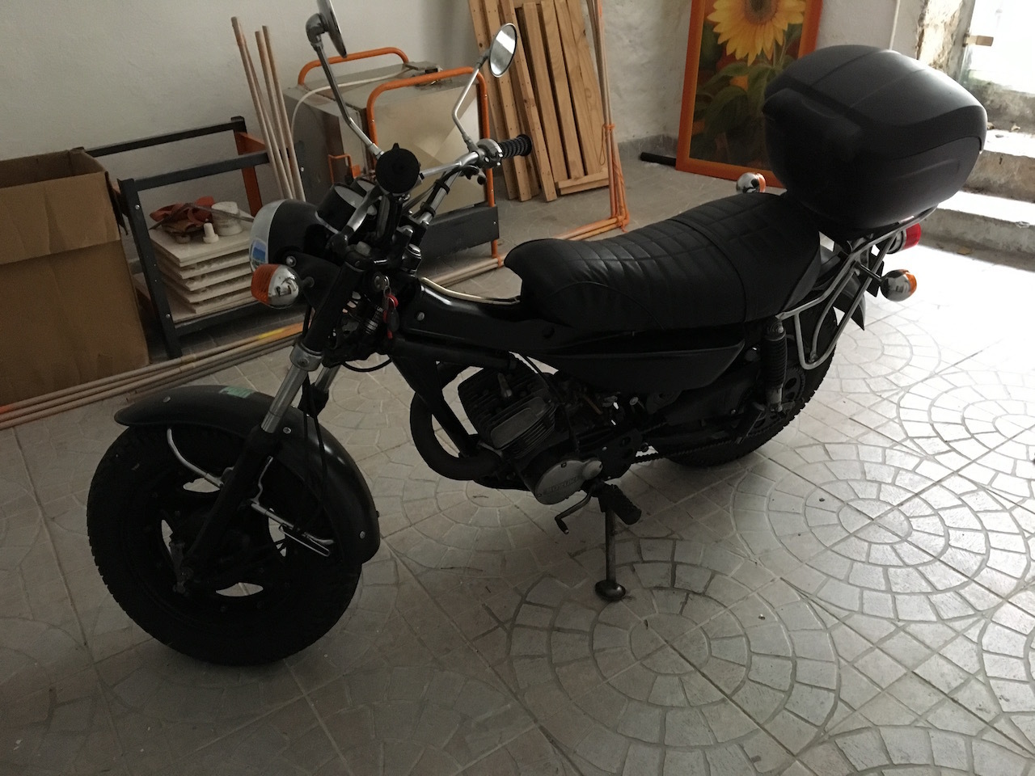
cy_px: 388
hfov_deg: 61.7
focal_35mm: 29
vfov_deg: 48.2
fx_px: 867
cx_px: 518
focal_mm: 4.15
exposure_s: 1/17
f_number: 2.2
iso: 250
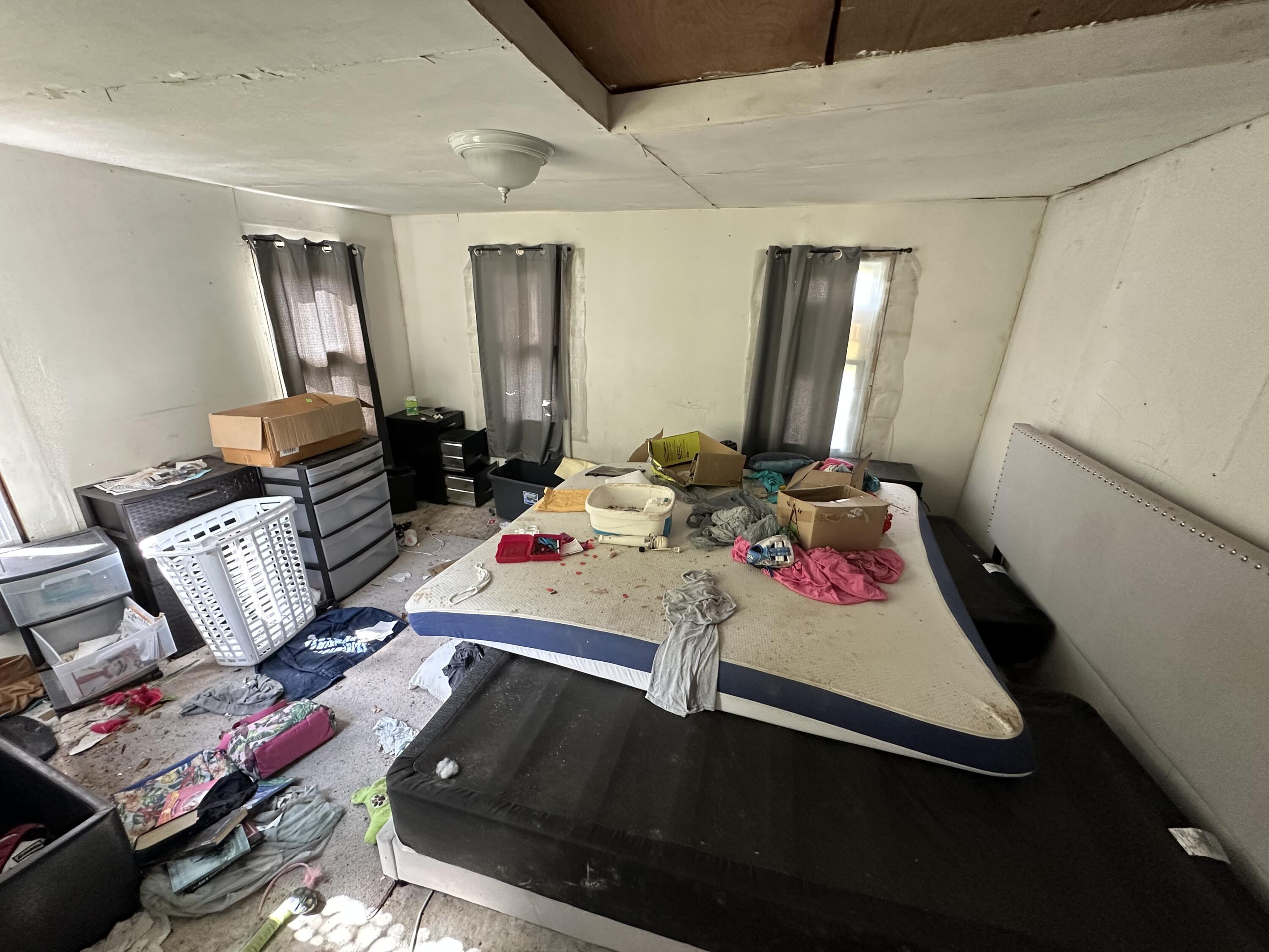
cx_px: 634
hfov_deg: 102.1
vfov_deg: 85.7
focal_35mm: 14
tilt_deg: -20.4
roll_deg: -2.4
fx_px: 513
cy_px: 476
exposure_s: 1/99
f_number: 2.2
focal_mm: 2.22
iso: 320
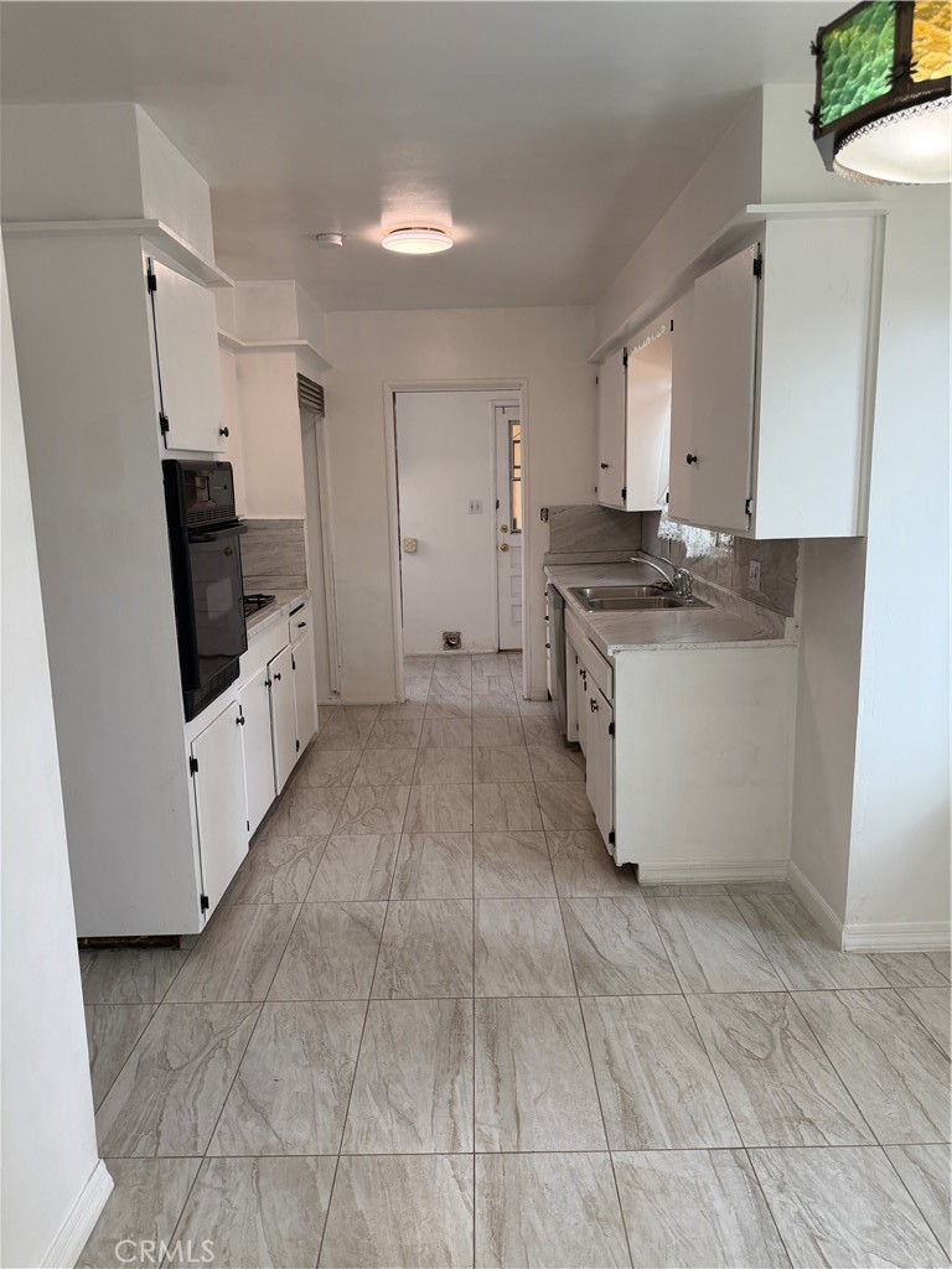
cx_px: 476
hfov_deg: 56.8
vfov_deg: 71.6
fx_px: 880
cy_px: 634
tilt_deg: -9.6
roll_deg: +1.5
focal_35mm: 24
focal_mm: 6.76
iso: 125
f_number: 1.78
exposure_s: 1/207
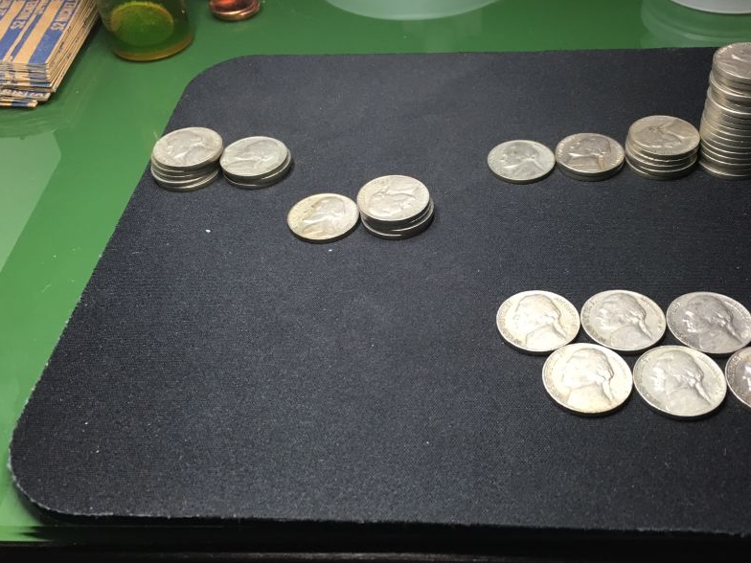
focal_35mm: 37
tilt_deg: -44.6
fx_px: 803
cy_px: 284
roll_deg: +3.5
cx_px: 431
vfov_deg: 38.7
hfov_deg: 50.0
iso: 80
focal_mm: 4.15
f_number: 2.2
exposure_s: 1/30
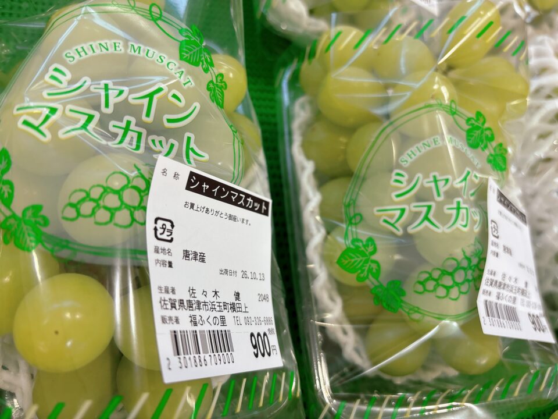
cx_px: 279
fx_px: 419
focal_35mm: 26
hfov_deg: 67.3
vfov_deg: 53.1
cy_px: 210
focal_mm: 5.96
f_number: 1.6
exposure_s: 1/120
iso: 80
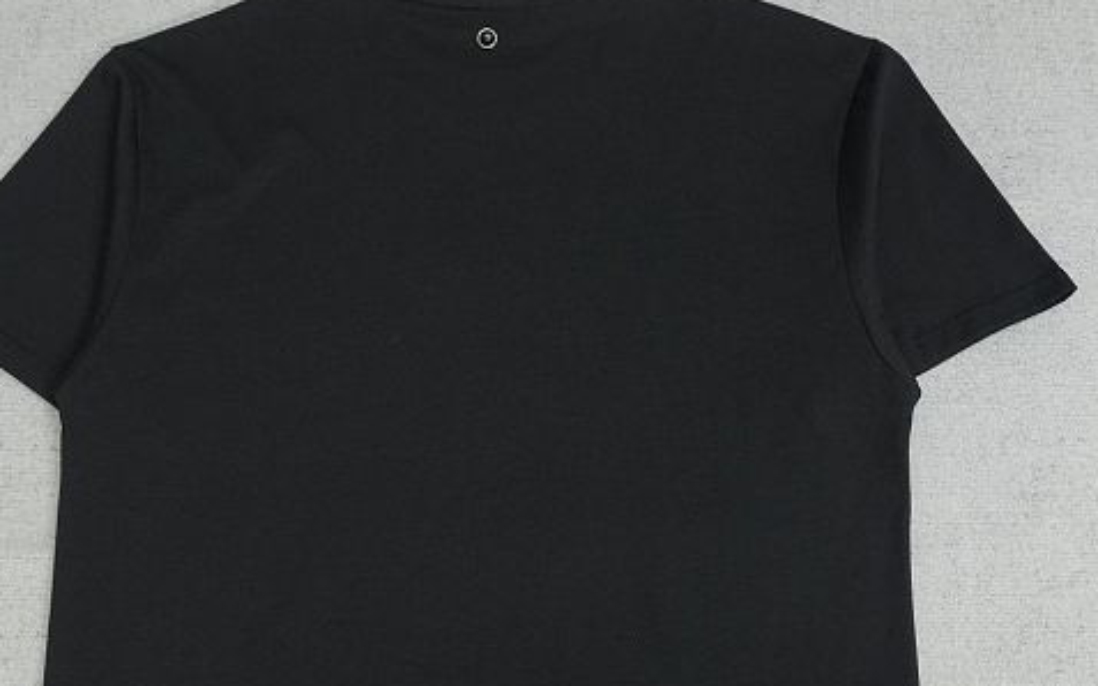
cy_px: 524
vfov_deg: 30.7
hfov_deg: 48.2
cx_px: 497
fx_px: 1227
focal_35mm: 41
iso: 1000
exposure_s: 1/160
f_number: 8
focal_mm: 16
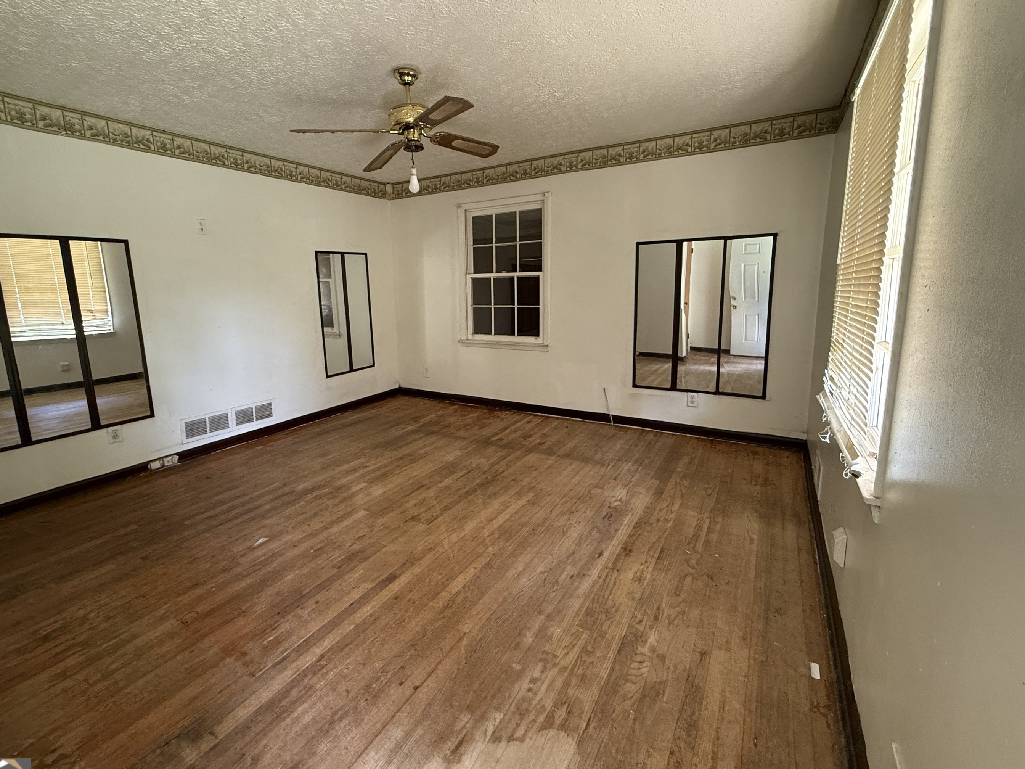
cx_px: 485
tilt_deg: -9.9
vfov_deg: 78.0
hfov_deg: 94.4
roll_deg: +1.1
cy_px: 363
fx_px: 474
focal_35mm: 16
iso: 400
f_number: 2.2
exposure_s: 1/63
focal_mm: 2.22
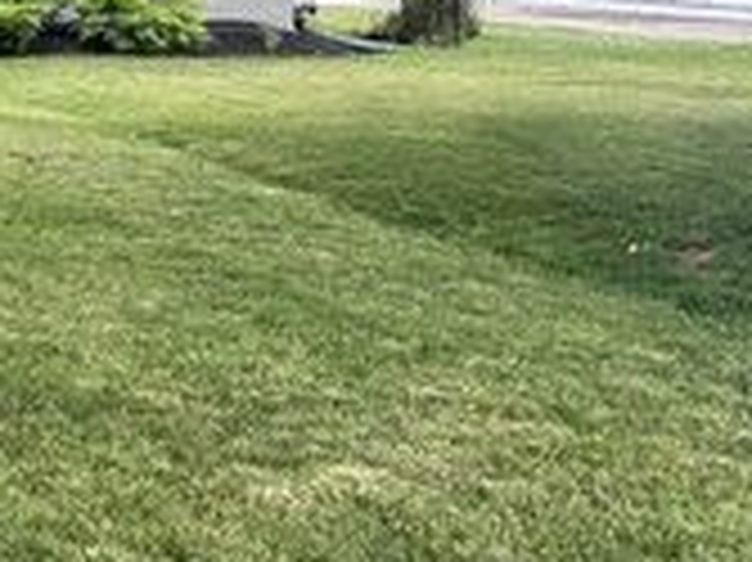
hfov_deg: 22.2
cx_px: -252
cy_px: -160
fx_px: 1693
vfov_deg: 17.7
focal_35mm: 78
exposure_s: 1/733
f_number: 1.5
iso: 50
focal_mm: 5.7
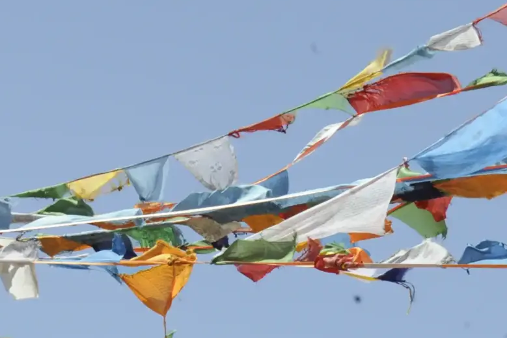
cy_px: 378
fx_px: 6706
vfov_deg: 2.9
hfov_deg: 4.3
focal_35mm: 476
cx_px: 146
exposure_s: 1/1000
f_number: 16
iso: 1250
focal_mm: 145
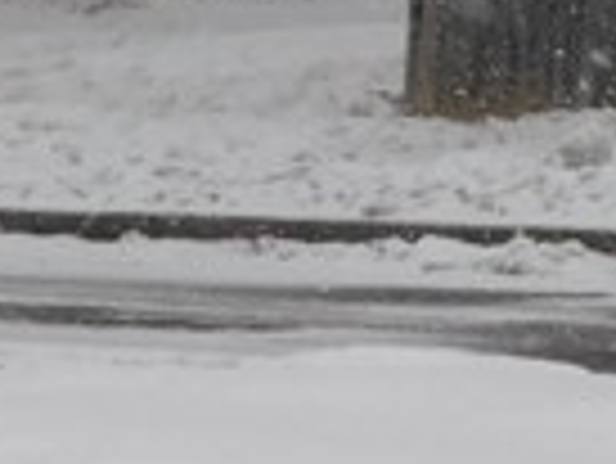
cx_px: 1947
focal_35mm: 380
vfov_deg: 3.9
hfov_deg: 4.9
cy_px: -604
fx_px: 6768
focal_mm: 9
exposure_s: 1/1000
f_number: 3.8
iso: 125
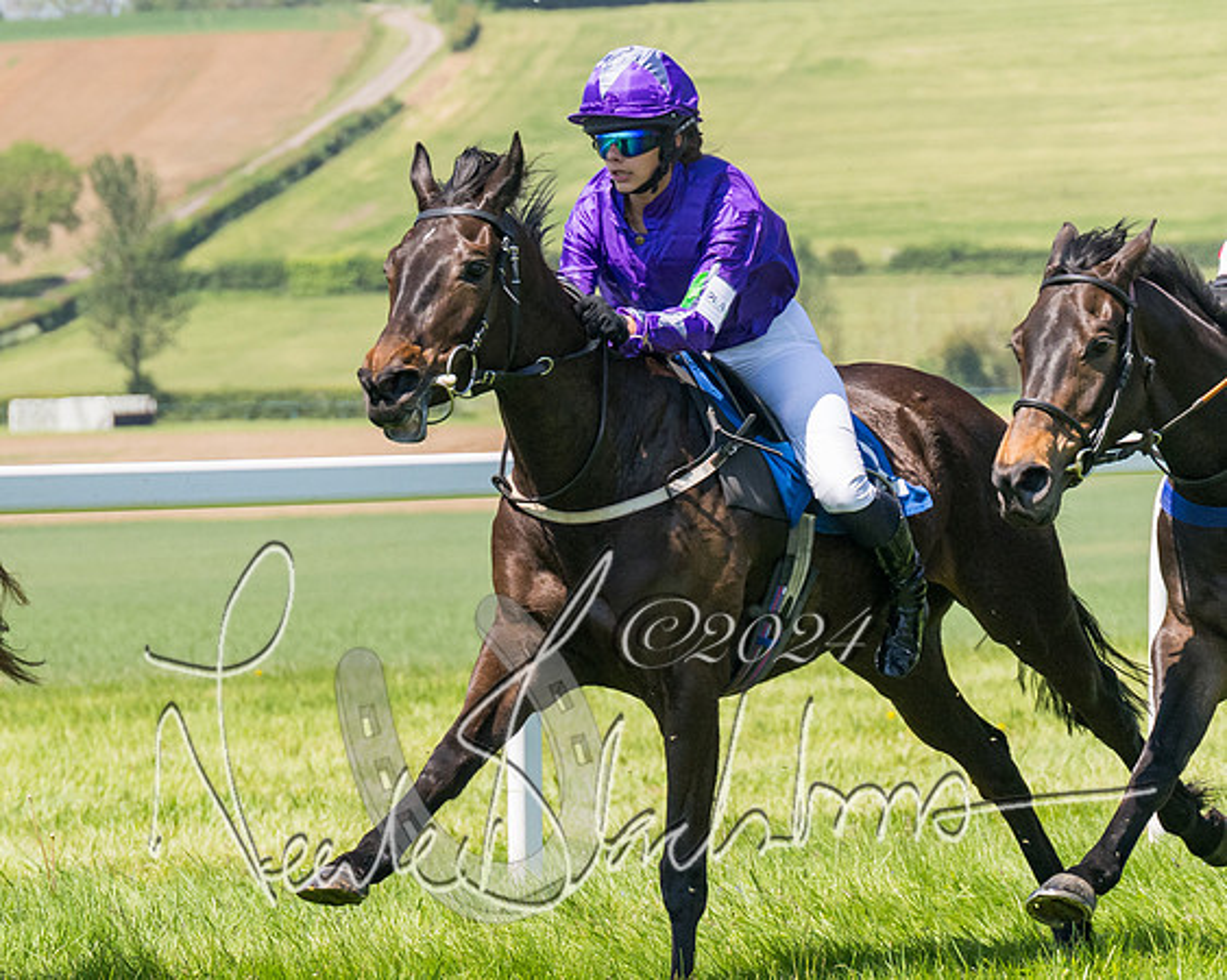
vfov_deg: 6.4
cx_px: 157
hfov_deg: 8.0
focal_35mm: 240
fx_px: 8730
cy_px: 450
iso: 400
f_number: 5
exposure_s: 1/2000
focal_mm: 98
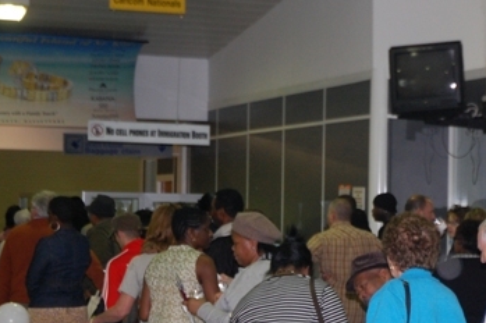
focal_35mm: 121
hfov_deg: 16.8
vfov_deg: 11.3
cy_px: 244
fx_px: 1632
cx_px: 394
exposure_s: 1/60
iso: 800
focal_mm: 44
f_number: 4.5
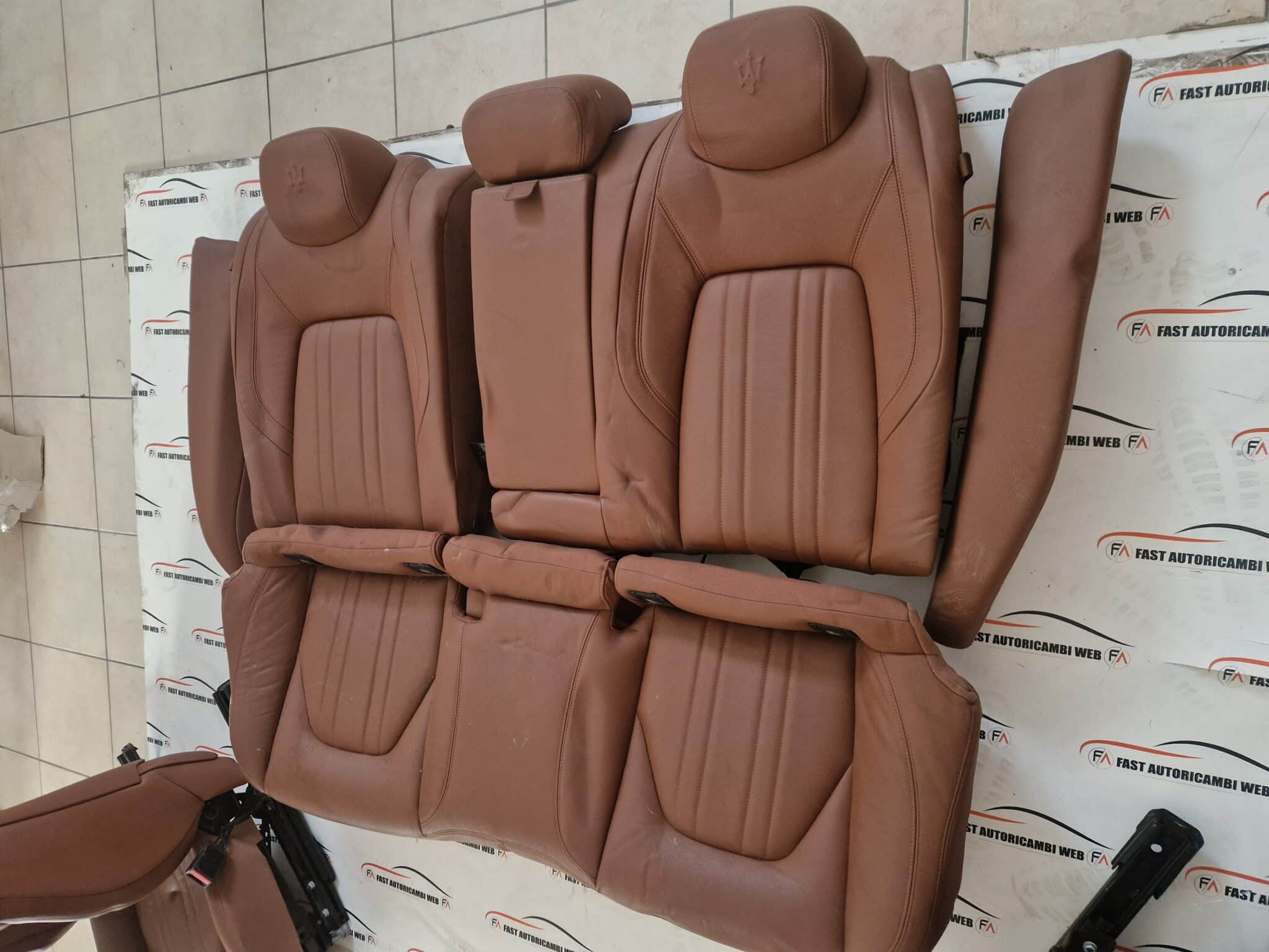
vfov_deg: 58.9
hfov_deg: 73.9
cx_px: 634
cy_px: 476
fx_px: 843
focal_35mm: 23
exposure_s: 1/100
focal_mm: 5.4
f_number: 1.8
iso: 320
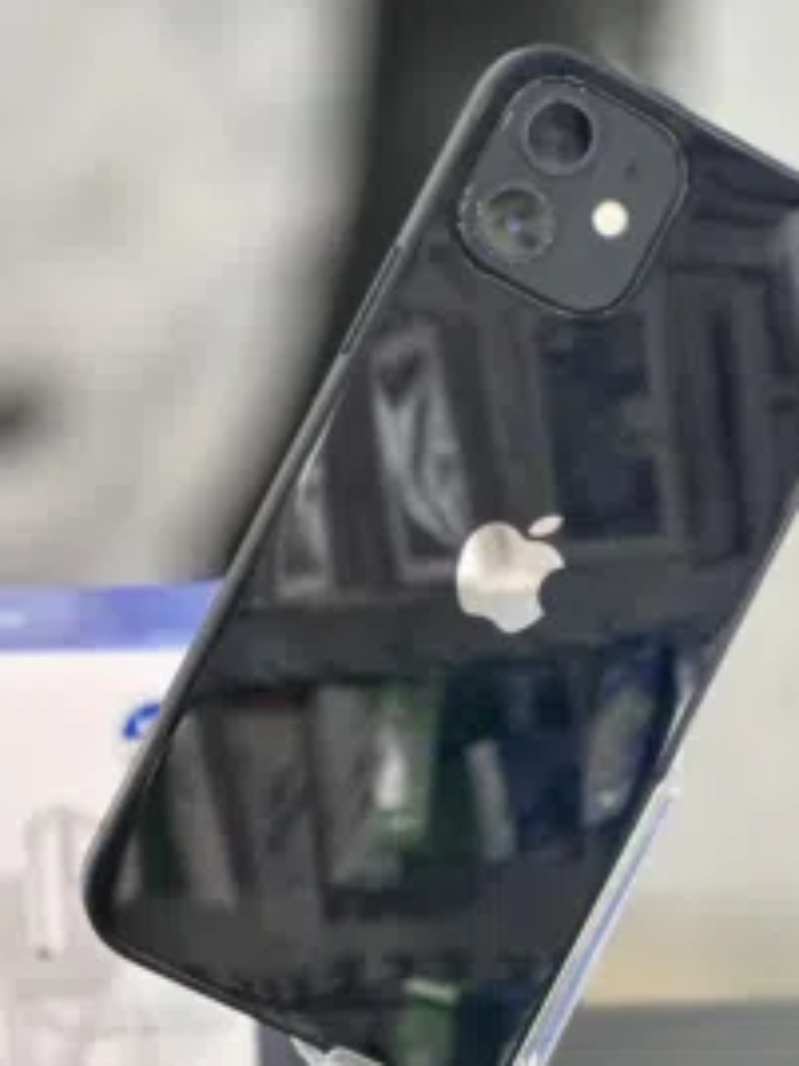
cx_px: 533
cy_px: 517
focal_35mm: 115
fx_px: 3539
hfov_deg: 12.9
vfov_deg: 17.1
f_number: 2.8
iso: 160
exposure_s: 1/121
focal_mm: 9
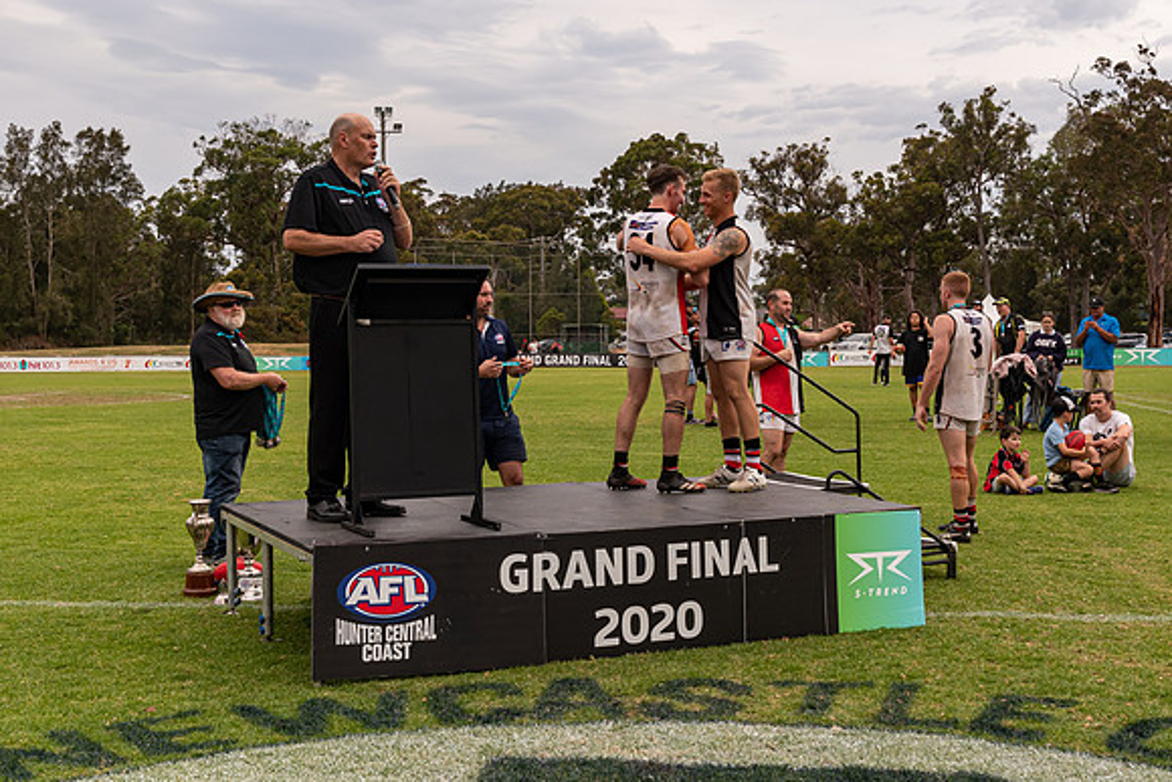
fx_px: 1462
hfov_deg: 43.6
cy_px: 349
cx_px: 650
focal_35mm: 45
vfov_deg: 29.9
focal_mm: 27
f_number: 6.3
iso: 400
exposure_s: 1/400
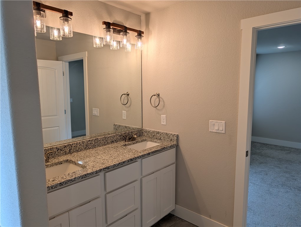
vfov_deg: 56.9
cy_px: 114
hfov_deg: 71.5
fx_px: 209
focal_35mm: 24
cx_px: 150
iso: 15
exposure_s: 1/453
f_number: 1.68
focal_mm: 6.9
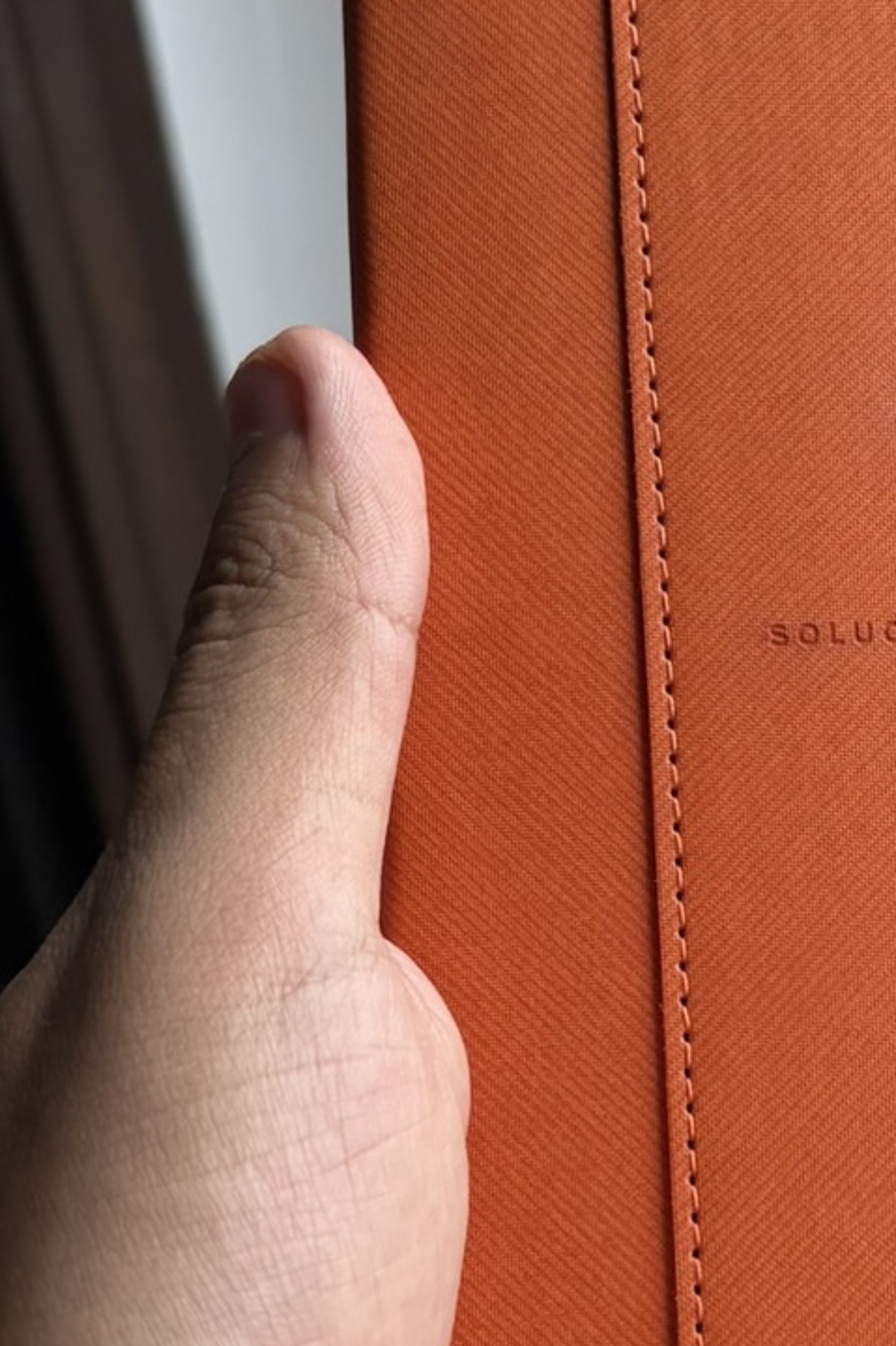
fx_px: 2876
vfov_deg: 26.3
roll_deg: +5.6
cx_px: 1031
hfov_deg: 17.0
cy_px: 790
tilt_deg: -23.7
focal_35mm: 77
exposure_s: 1/687
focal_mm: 5.96
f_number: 1.6
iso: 64
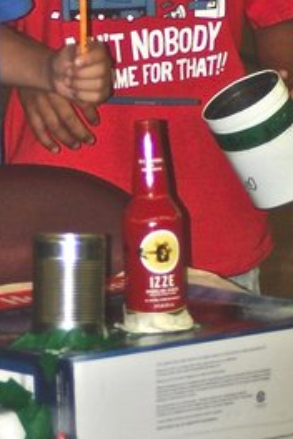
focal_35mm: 408
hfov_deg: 3.4
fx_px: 4981
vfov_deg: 5.1
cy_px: 180
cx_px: -14
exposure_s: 1/60
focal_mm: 70
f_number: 4
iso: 200
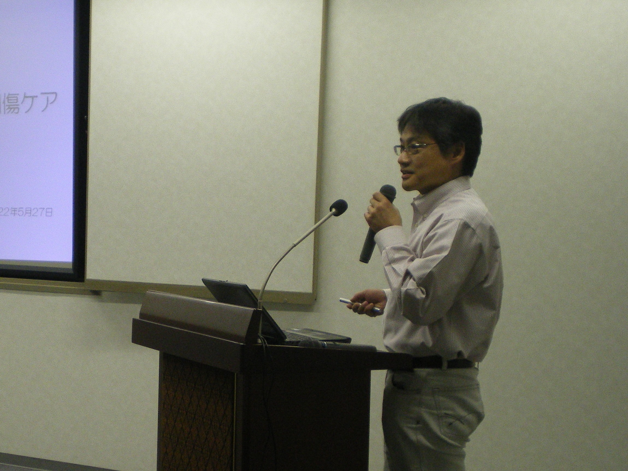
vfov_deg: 30.3
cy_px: 236
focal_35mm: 48
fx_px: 871
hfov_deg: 39.7
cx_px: 314
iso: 250
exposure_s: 1/50
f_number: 3.7
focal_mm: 8.4
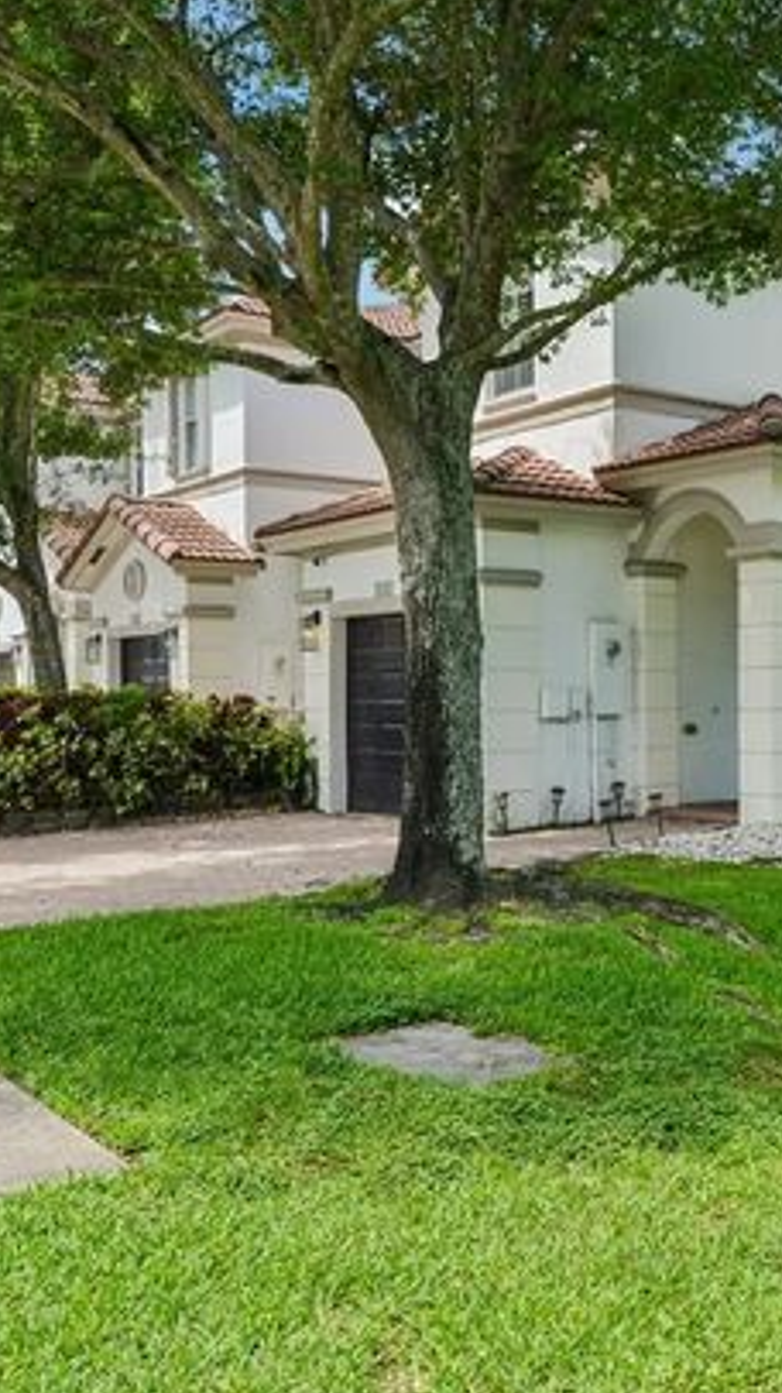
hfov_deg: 30.3
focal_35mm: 38
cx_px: 638
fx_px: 1403
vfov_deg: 52.8
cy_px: 721
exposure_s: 1/200
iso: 200
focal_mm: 23
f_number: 9
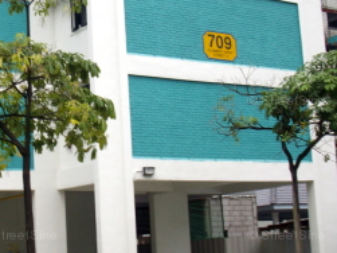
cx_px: 79
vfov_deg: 18.2
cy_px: 102
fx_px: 788
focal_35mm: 81
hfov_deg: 23.8
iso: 80
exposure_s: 1/80
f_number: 5.6
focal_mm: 6.2
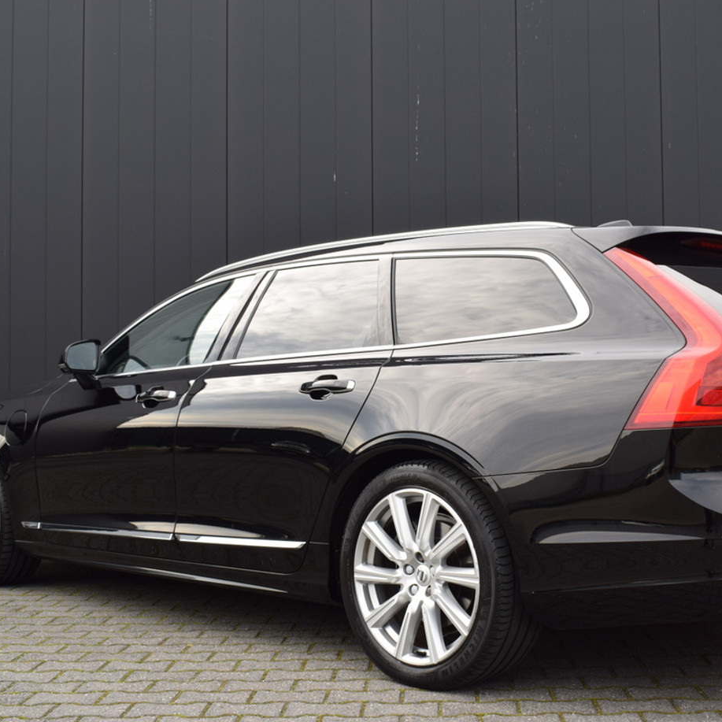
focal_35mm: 49
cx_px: 442
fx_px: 1148
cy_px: 365
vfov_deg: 34.9
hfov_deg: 34.8
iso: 400
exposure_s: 1/200
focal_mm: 25
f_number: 7.1
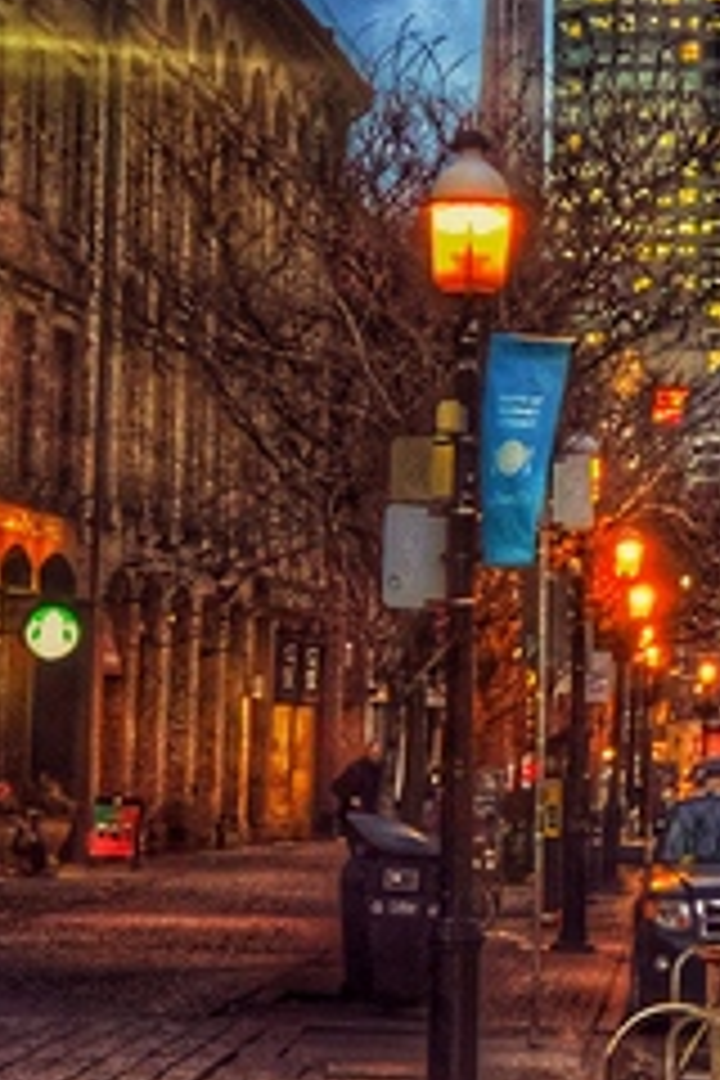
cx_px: 999
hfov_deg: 9.1
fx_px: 4440
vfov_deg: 13.9
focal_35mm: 148
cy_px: 378
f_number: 2.8
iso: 400
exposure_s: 1/30
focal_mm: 6.6
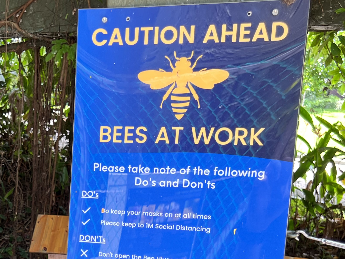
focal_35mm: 66
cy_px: 280
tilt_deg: -11.5
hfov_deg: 28.5
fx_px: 658
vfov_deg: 21.2
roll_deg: -1.5
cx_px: 53
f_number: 1.5
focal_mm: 5.7
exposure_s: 1/121
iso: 50
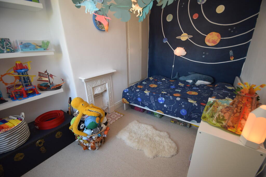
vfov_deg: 77.3
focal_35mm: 15
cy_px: 88
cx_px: 133
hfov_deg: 100.4
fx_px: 111
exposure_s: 1/60
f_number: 4
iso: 400
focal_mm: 10
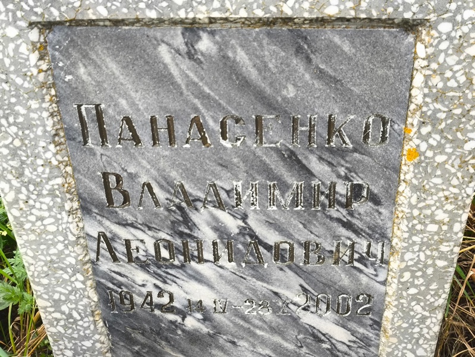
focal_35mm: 50
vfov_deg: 29.1
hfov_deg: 38.2
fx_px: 686
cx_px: 238
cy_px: 178
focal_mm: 4.71
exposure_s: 1/60
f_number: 1.7
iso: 80
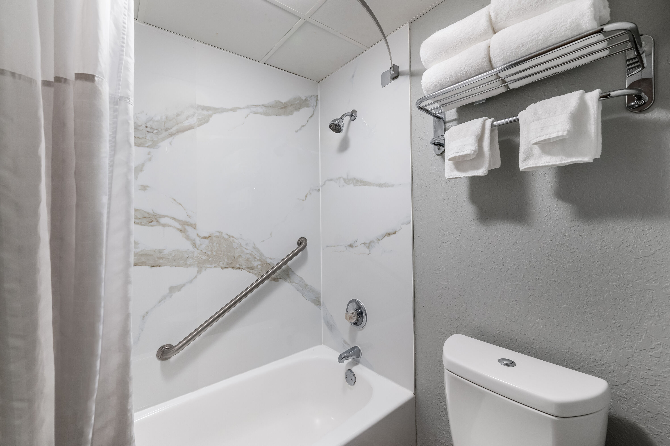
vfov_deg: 77.2
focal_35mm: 15
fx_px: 279
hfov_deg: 100.4
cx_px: 335
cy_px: 223
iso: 1000
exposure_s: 1/6
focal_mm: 15
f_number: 8
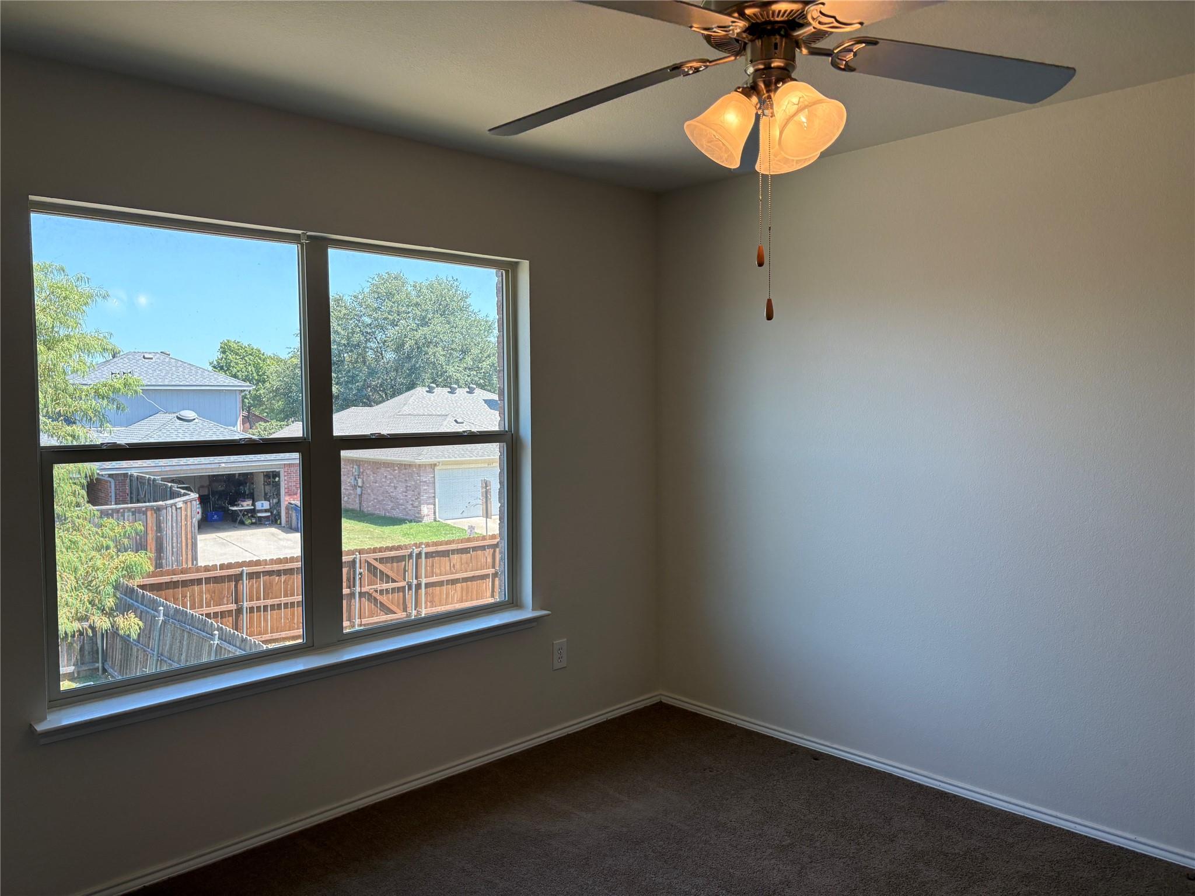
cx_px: 598
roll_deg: +0.7
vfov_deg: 53.1
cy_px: 448
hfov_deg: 67.3
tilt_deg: -3.2
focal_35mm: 26
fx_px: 898
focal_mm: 5.96
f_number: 1.6
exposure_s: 1/306
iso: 64
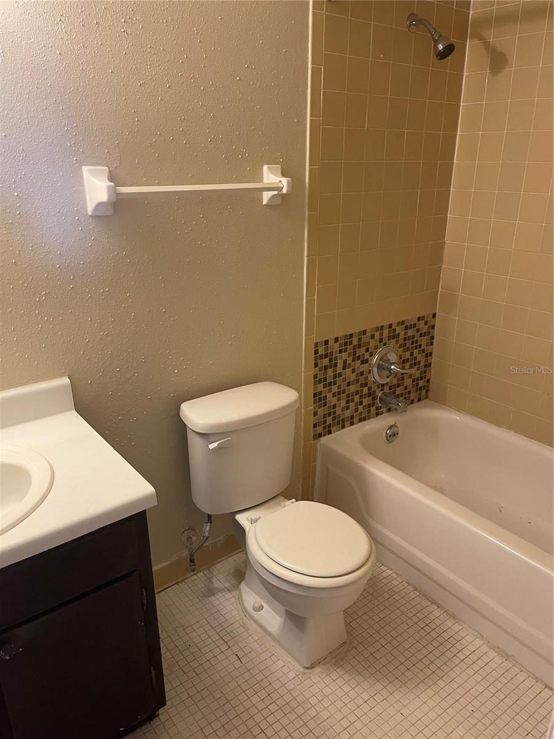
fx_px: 555
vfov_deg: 67.3
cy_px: 370
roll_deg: -0.3
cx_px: 277
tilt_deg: -20.0
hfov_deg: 53.1
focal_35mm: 26
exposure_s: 1/60
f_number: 1.6
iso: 250
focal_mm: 5.1
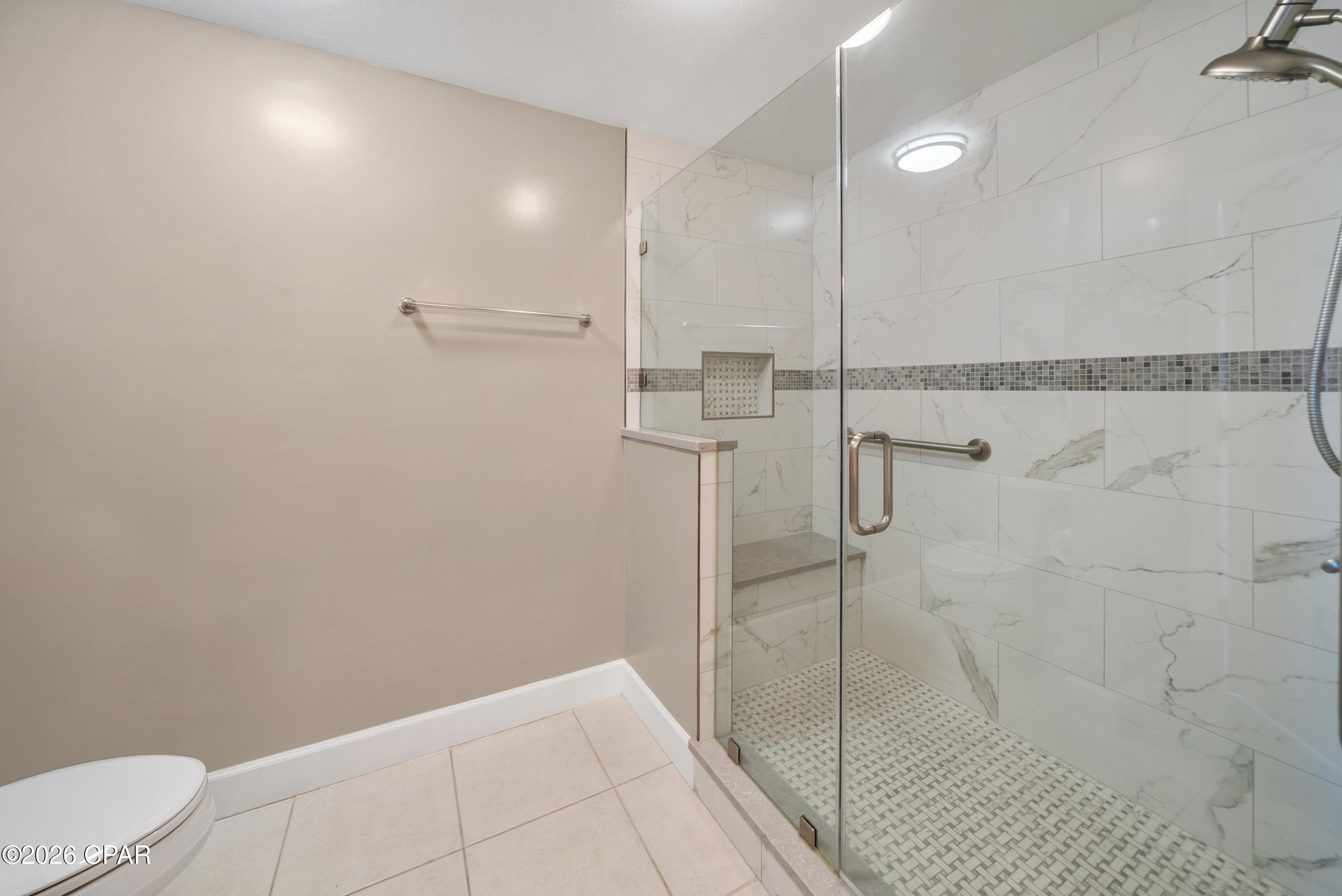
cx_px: 671
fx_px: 448
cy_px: 448
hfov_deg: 112.6
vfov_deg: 90.1
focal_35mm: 12
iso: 320
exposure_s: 1/4
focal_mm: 12
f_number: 7.1
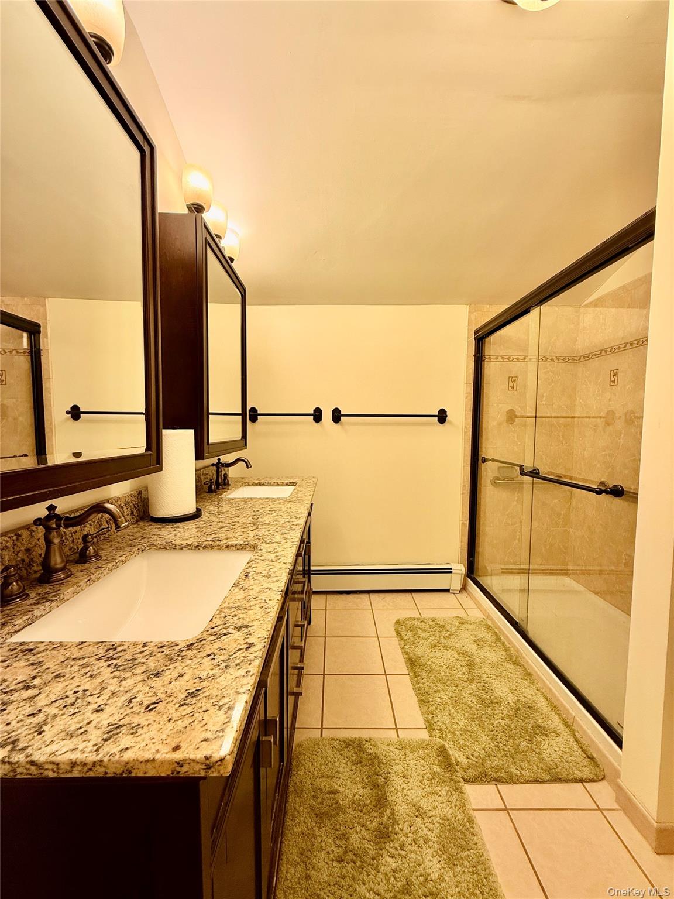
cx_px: 337
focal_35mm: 14
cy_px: 450
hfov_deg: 85.7
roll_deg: -0.2
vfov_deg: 102.1
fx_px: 363
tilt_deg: -2.9
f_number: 2.2
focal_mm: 2.22
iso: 100
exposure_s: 1/120
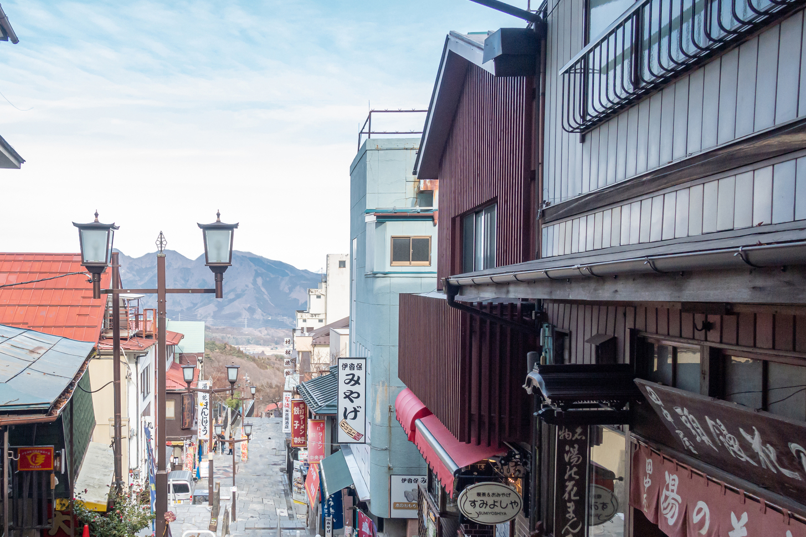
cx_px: 256
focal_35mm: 33
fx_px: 739
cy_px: 318
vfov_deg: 39.8
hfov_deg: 55.8
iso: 640
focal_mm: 8.82
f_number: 4.5
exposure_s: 1/125
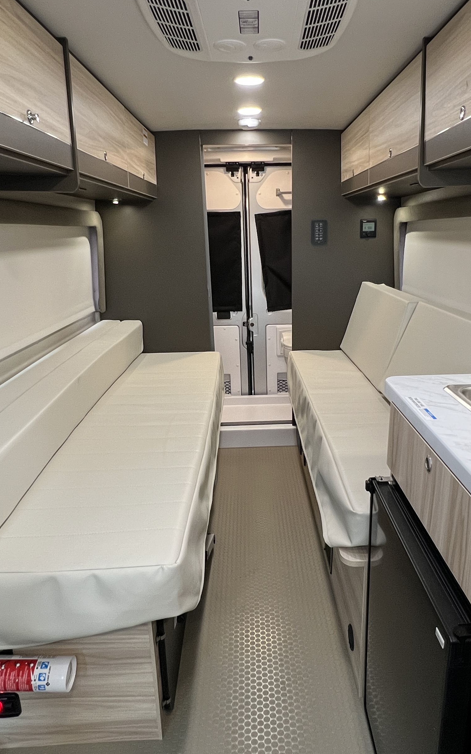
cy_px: 378
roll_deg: -1.1
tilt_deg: -13.8
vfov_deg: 77.2
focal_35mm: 23
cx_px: 273
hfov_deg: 52.8
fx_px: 472
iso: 250
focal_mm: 1.57
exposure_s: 1/87
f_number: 1.8
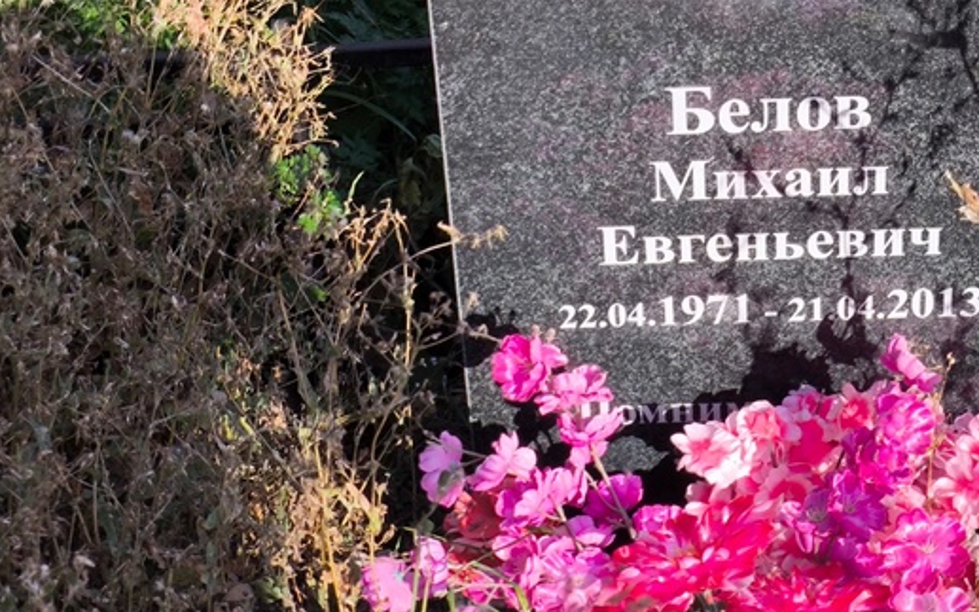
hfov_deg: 25.1
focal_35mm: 82
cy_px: 296
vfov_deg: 15.9
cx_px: 650
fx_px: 2188
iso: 50
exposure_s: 1/1014
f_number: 1.7
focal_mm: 4.71
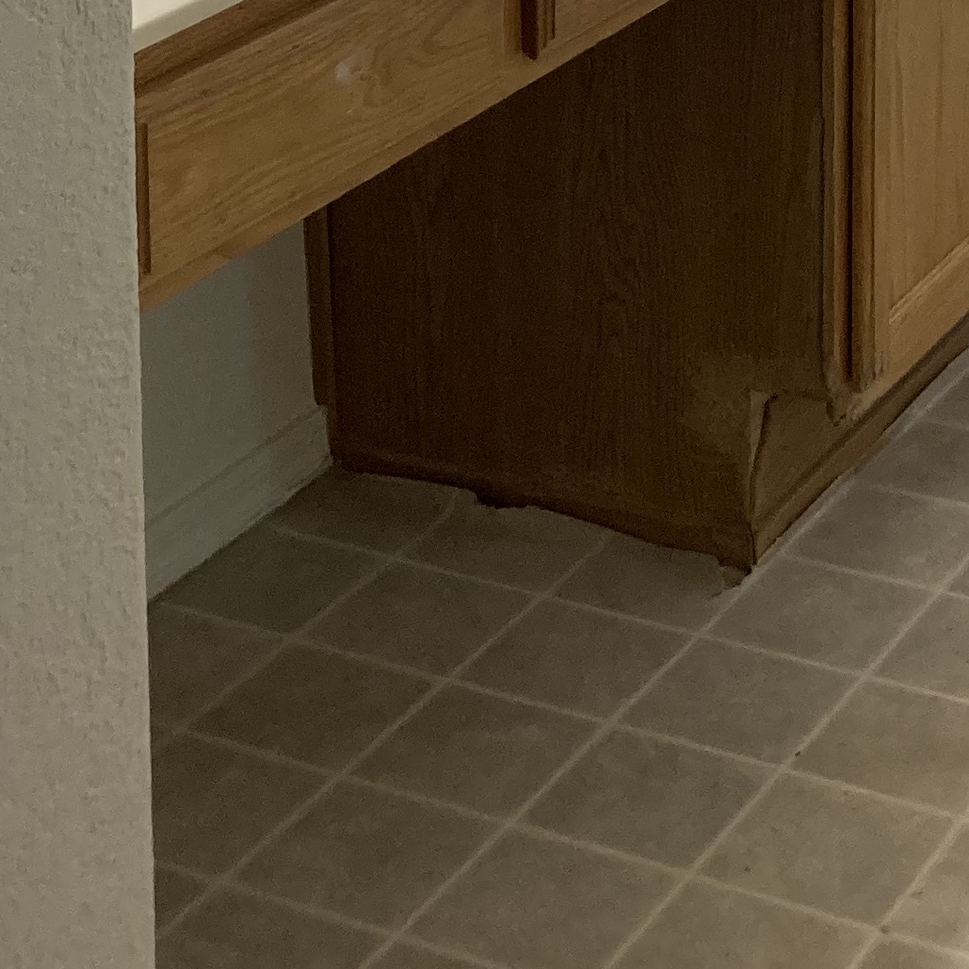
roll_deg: +0.4
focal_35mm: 97
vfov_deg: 15.9
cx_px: 816
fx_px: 3072
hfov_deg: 17.7
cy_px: -632
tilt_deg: -5.1
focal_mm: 3.99
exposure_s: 1/120
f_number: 1.8
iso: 64
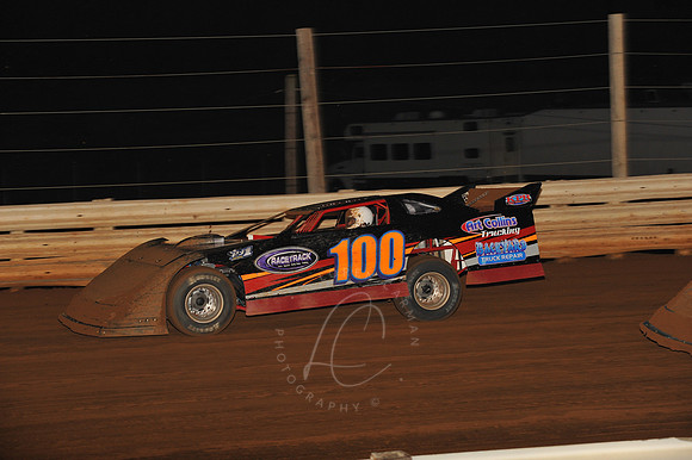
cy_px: 230
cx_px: 346
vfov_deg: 11.4
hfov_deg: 17.1
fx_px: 2305
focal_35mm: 120
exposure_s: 1/320
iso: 1000
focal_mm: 120
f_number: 7.1
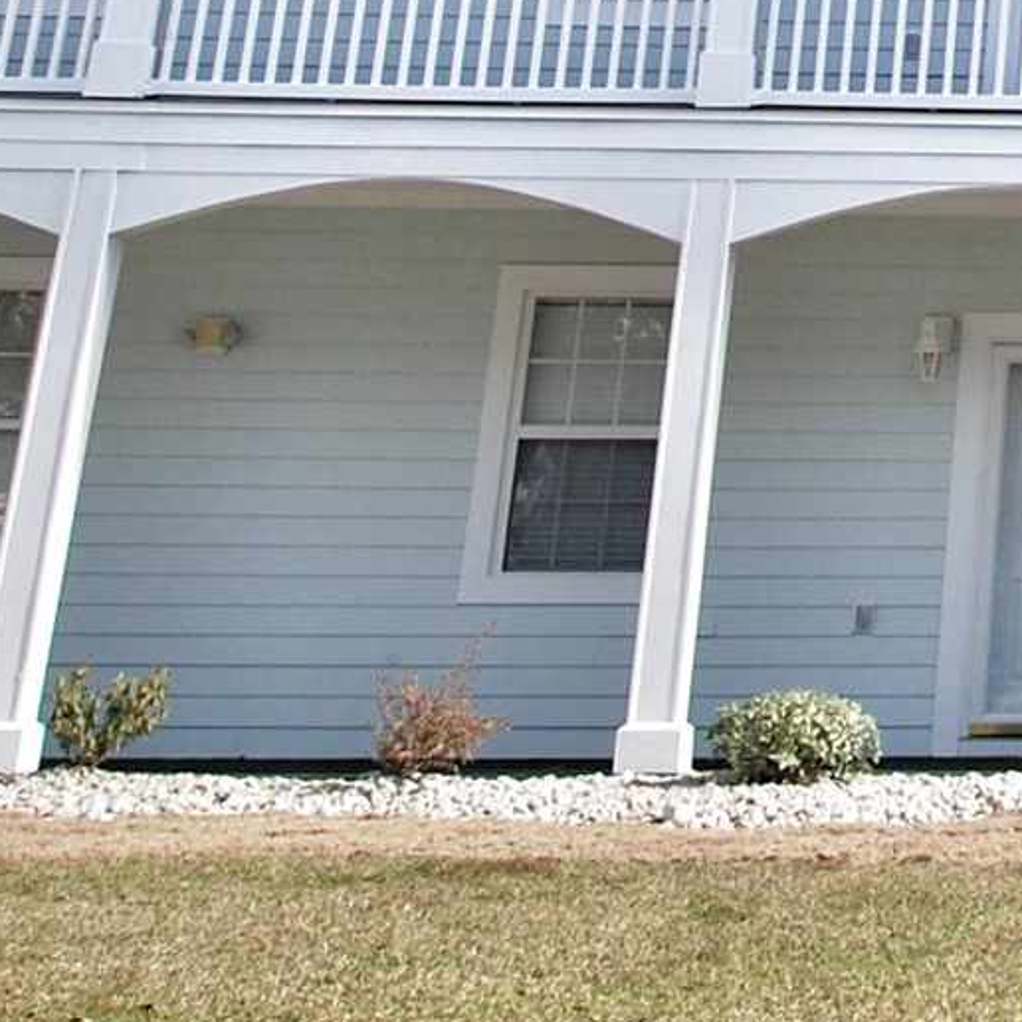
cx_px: 1543
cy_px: -448
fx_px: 2539
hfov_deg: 19.7
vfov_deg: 20.1
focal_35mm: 76
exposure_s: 1/200
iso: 100
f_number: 7.1
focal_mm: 10
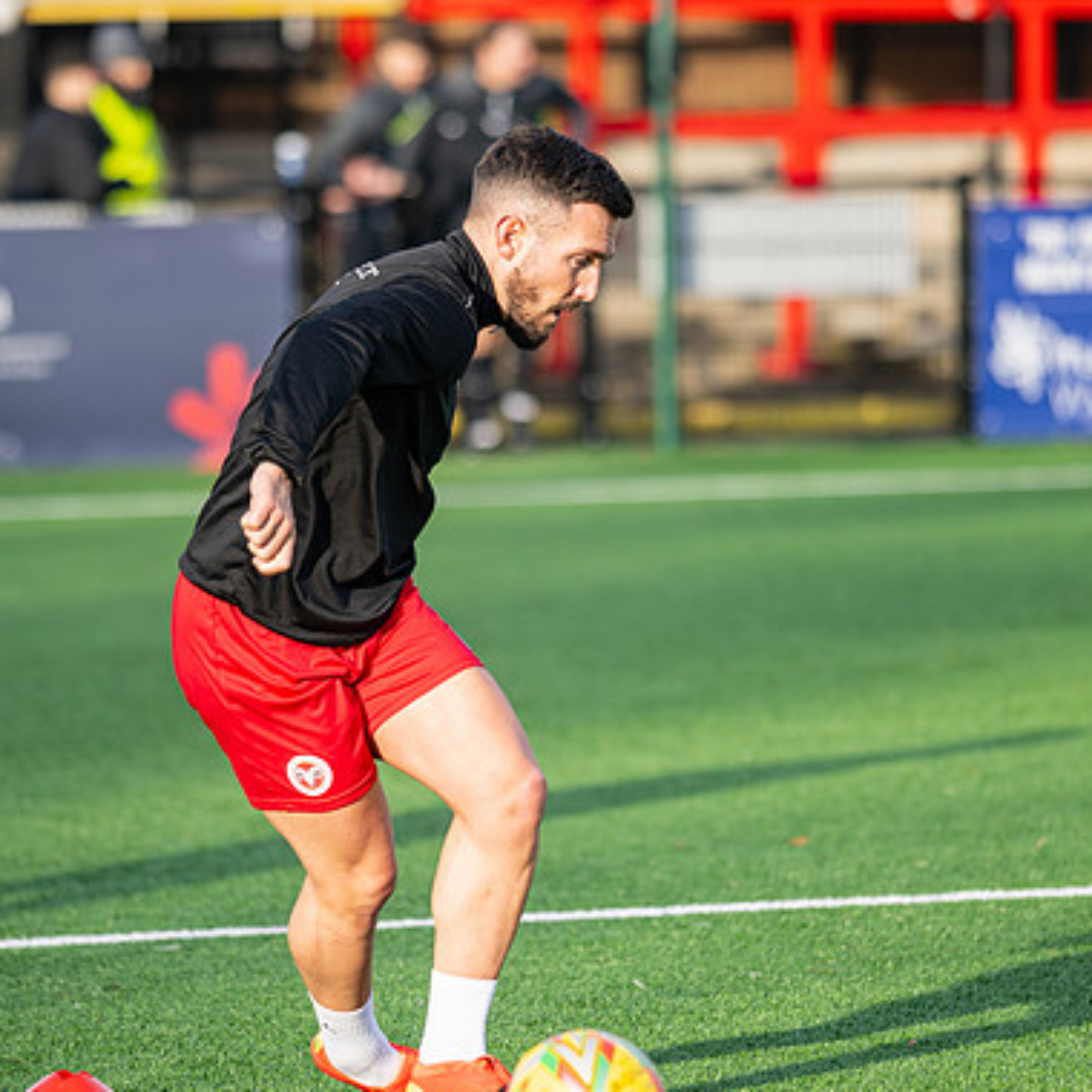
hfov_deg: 6.4
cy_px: 610
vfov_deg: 6.4
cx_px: 603
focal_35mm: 274
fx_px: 9779
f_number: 1.8
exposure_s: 1/2000
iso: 100
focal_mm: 135
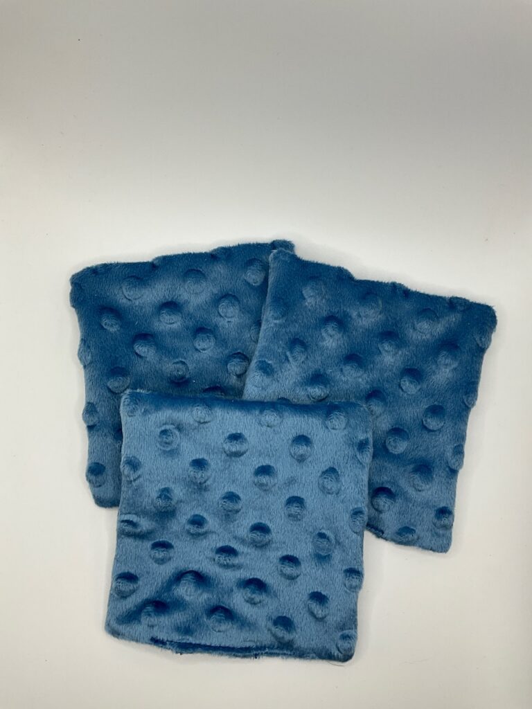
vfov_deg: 61.7
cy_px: 354
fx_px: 594
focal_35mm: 29
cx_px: 266
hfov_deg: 48.2
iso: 20
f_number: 1.8
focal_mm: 3
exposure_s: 1/159
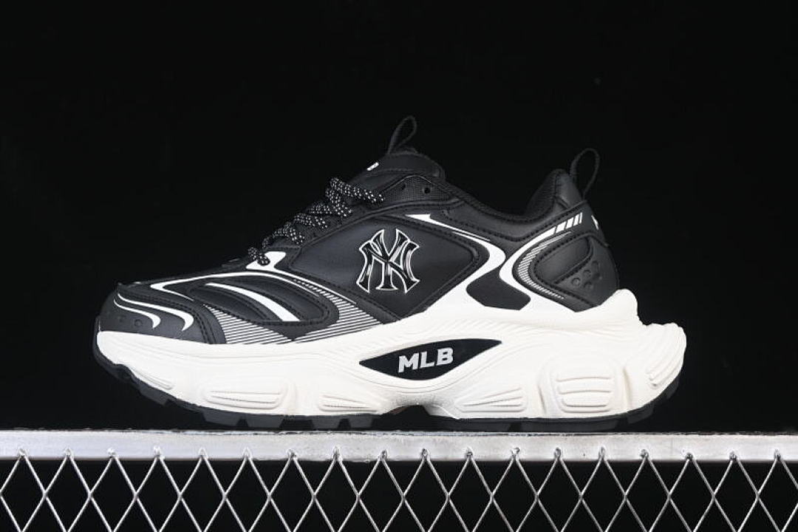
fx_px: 1662
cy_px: 266
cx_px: 399
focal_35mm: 75
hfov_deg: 27.0
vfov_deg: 18.2
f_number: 6.3
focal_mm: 50
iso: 160
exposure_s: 1/60
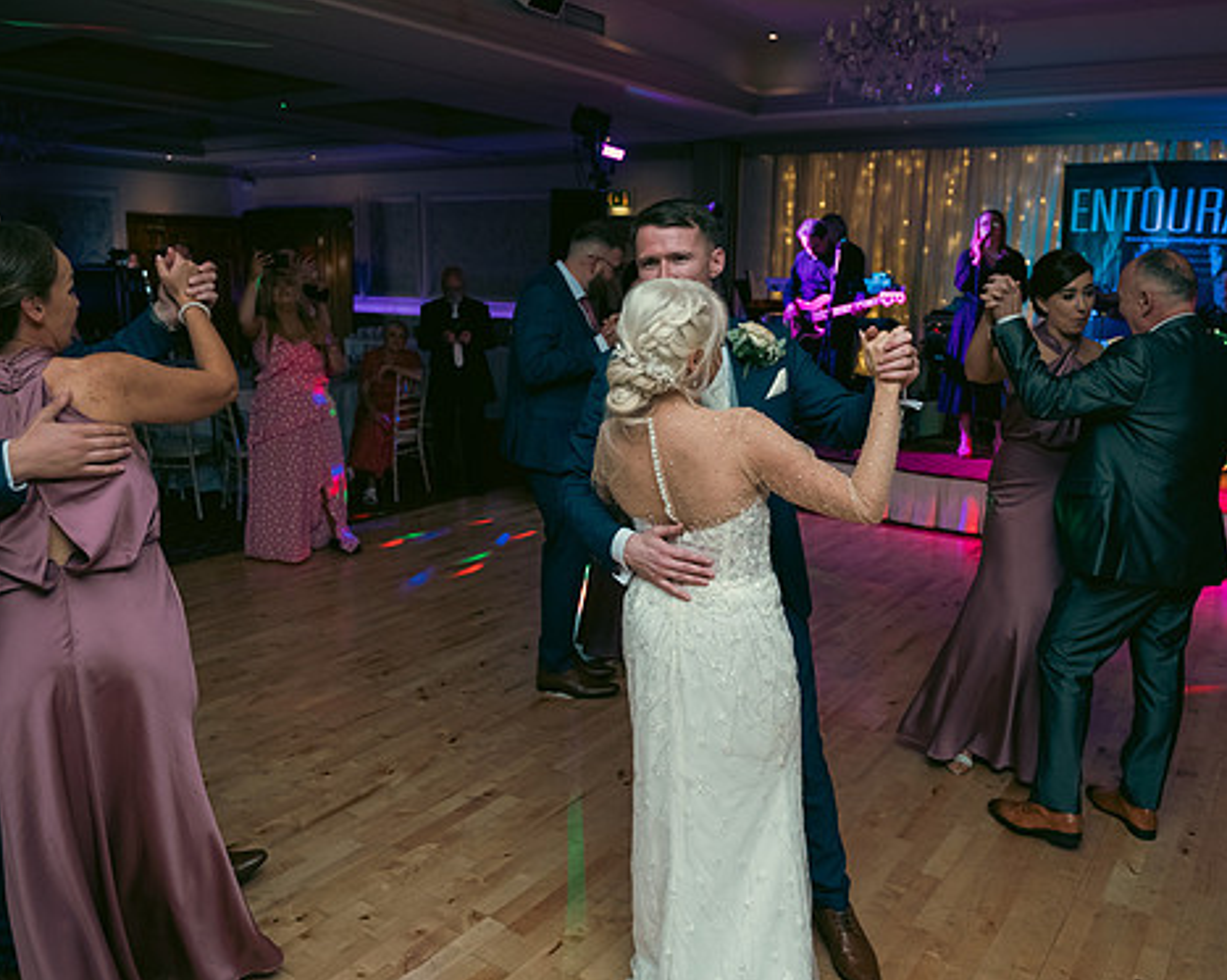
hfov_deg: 62.1
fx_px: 1016
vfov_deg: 51.5
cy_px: 506
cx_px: 678
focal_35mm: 28
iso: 800
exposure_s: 1/160
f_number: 3.5
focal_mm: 24
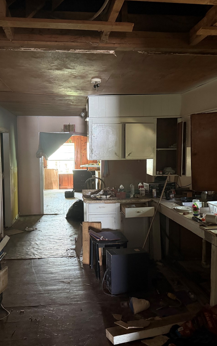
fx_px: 322
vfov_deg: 56.7
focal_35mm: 34
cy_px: 173
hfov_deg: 37.2
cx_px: 92
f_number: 1.78
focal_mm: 6.76
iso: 1000
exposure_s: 1/40
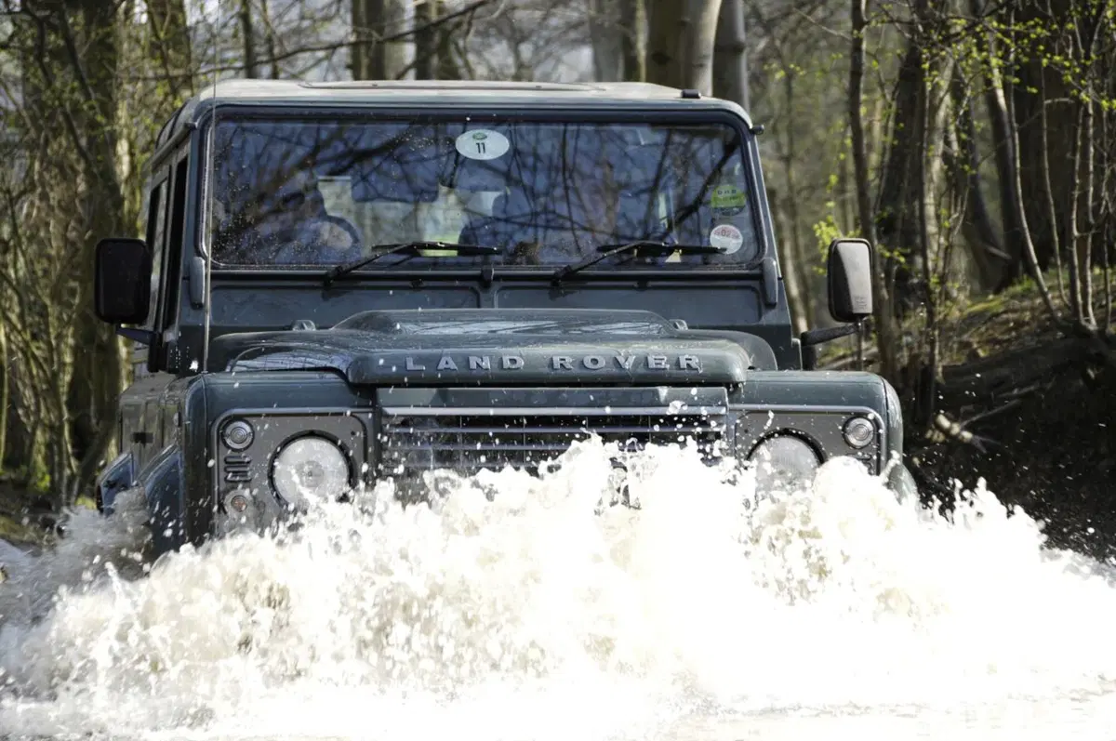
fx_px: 4876
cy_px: 370
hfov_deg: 13.1
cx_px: 558
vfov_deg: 8.7
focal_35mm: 158
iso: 200
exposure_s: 1/200
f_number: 5.3
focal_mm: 105
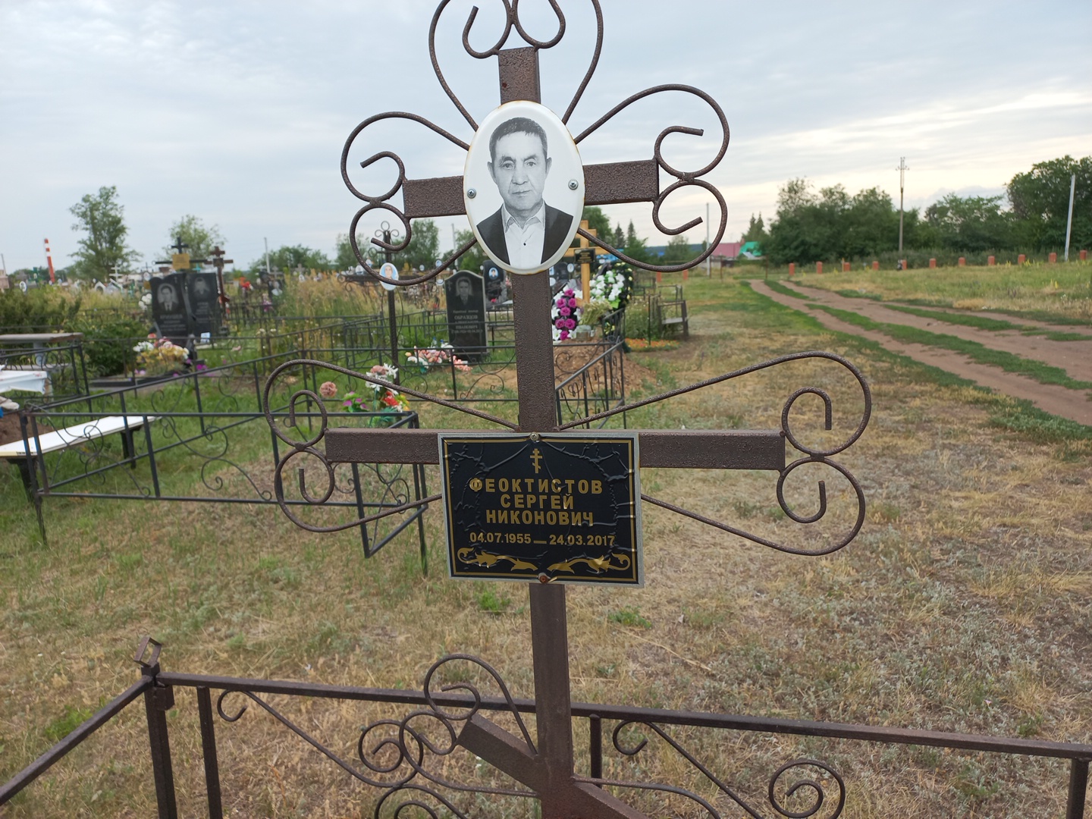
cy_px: 410
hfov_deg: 69.4
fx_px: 789
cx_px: 546
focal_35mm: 25
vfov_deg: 54.9
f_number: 1.8
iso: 25
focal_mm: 4.6
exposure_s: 1/292
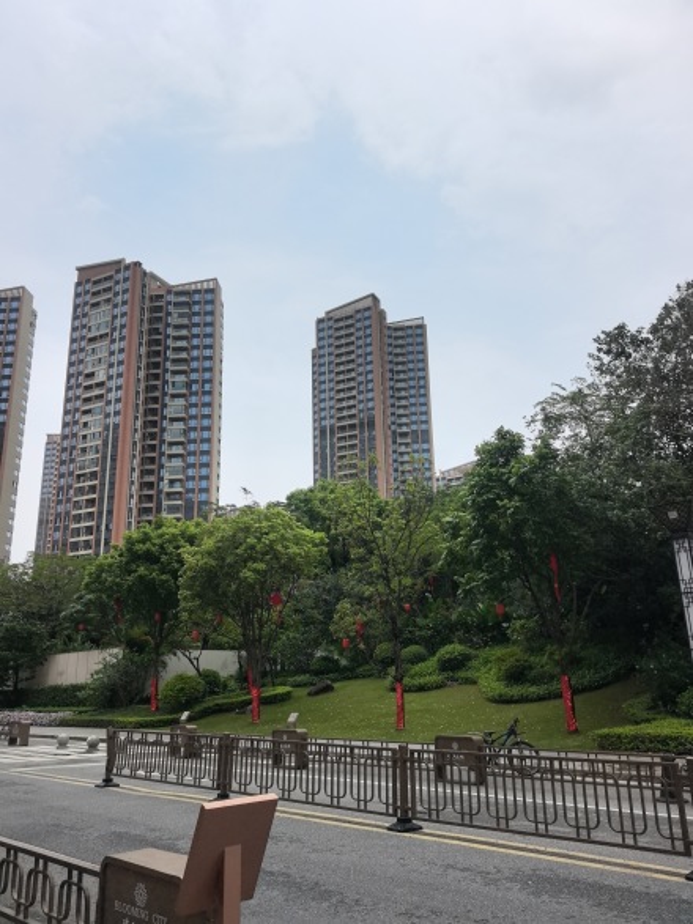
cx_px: 346
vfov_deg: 65.3
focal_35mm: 27
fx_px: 721
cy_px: 462
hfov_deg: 51.3
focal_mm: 6.98
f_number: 2
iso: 50
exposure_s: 1/2915
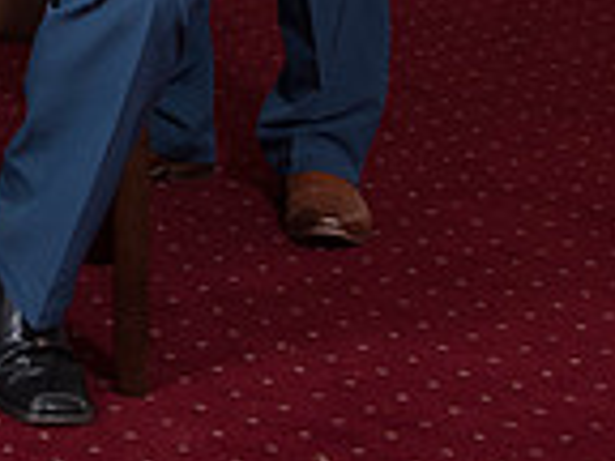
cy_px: -614
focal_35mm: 201
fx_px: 3571
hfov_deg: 9.4
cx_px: -504
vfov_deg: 7.0
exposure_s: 1/80
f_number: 7.1
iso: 800
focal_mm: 38
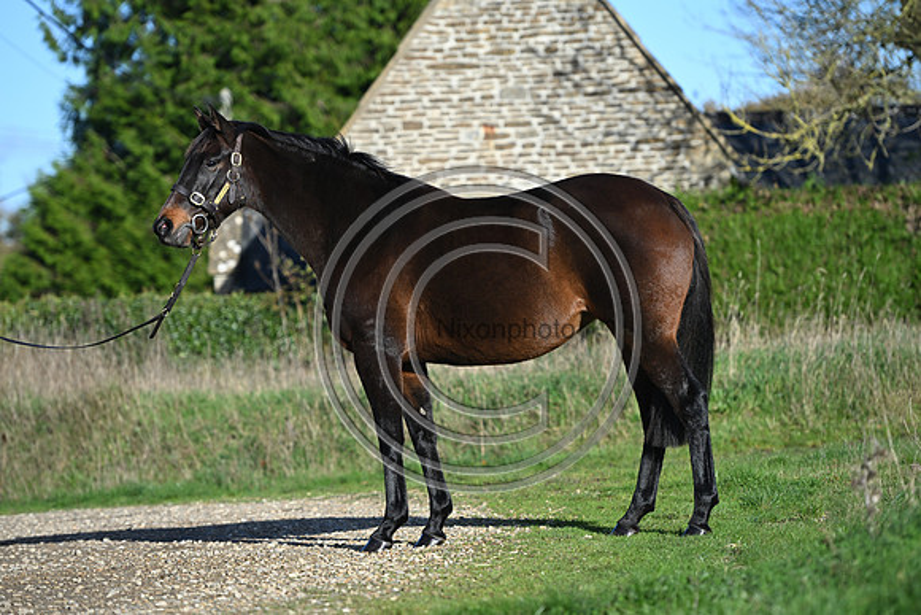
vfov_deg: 8.9
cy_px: 308
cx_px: 460
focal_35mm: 155
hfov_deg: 13.2
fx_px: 3966
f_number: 3.5
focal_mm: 155
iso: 140
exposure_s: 1/1250
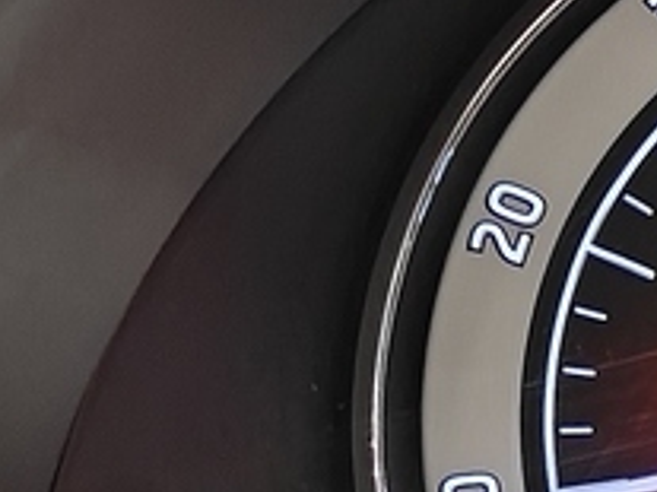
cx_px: 1993
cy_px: 403
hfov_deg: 9.3
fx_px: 3168
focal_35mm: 167
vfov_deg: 8.9
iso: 2500
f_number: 1.8
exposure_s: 1/20
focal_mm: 5.59
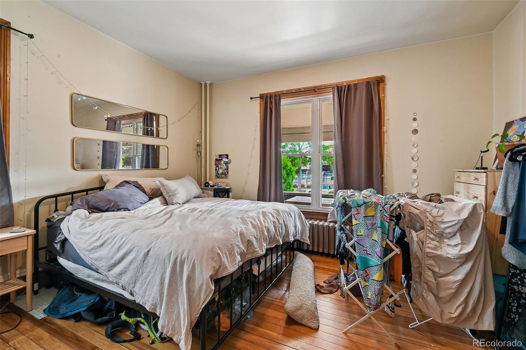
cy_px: 175
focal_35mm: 15
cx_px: 263
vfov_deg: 77.3
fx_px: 219
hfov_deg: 100.4
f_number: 10
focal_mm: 15
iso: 400
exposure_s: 1/2
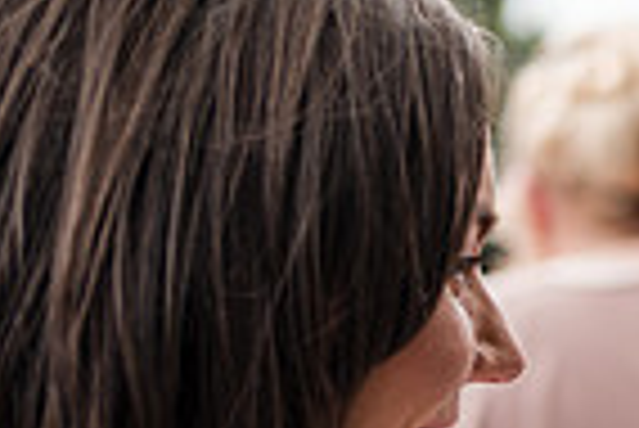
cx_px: 842
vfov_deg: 9.6
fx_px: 2541
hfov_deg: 13.8
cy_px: 399
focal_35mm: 143
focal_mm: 35
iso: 100
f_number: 1.8
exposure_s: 1/800
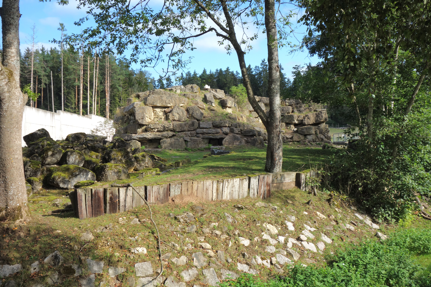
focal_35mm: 37
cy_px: 144
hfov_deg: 51.9
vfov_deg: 35.9
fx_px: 443
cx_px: 216
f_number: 5.6
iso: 125
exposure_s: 1/250
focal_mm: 13.75
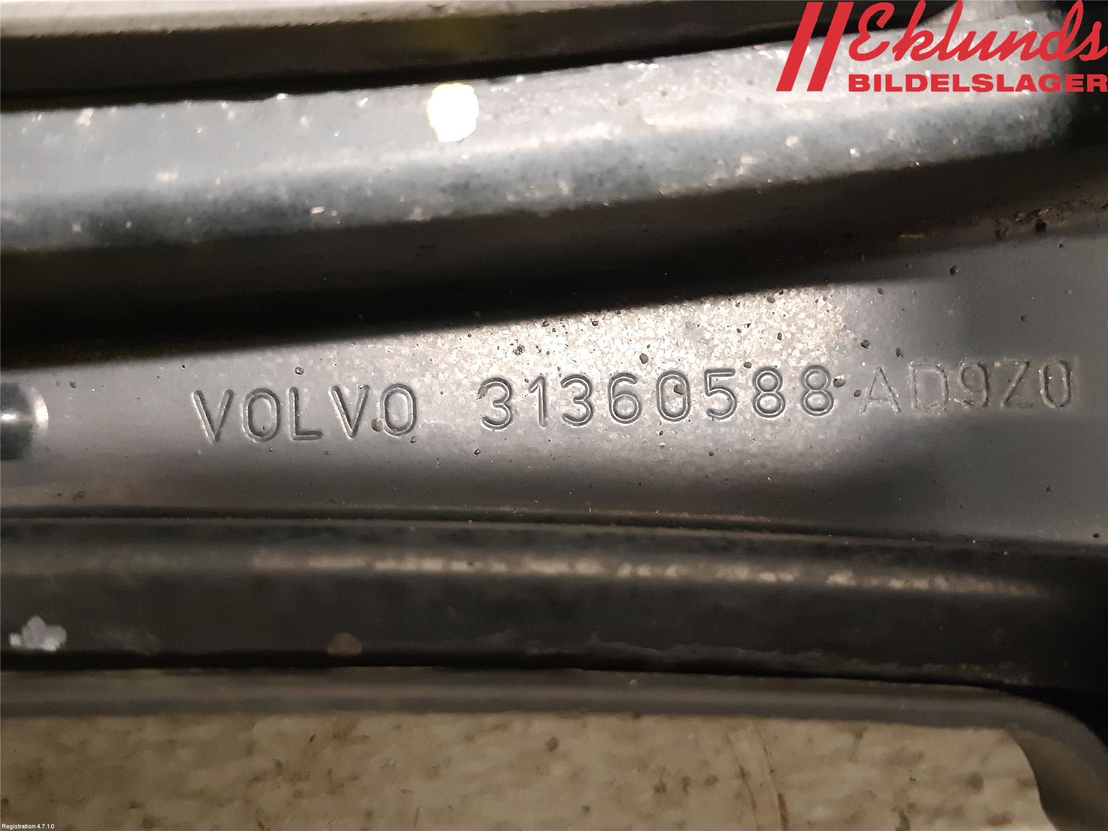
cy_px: 416
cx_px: 554
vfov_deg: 53.1
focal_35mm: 26
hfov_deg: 67.3
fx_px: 832
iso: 640
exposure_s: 1/25
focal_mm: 3.93
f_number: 1.7
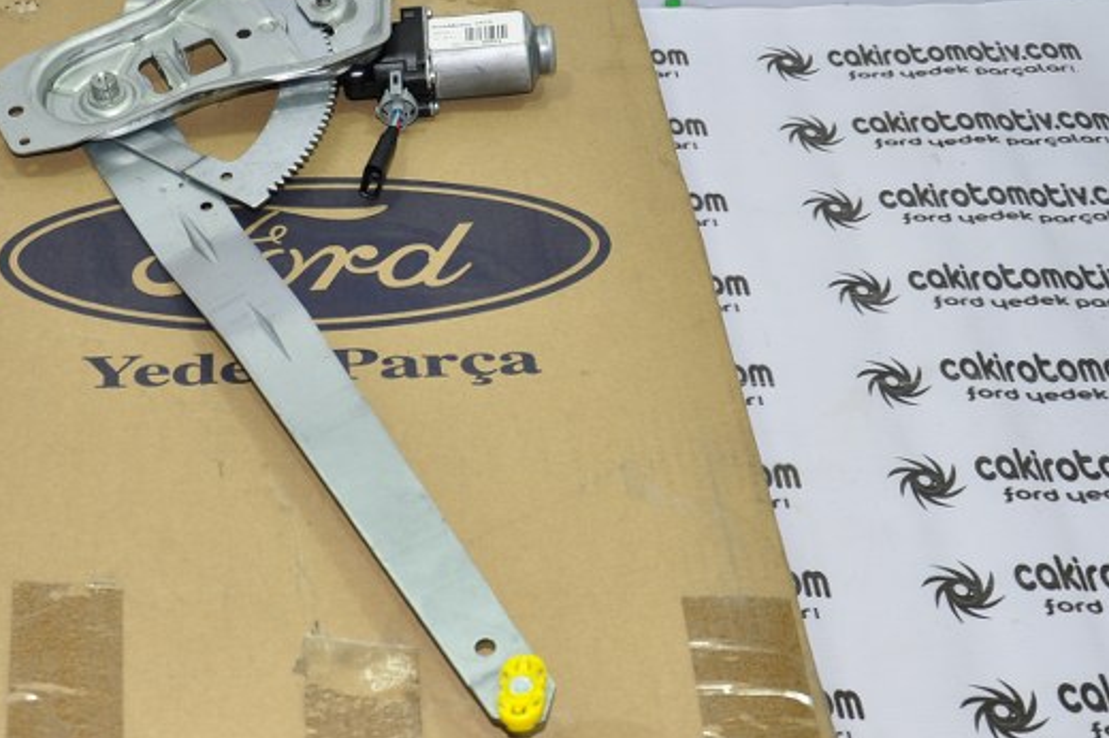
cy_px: 337
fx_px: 1997
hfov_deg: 30.7
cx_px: 341
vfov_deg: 20.9
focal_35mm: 65
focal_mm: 25
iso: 200
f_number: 4.5
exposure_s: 1/60
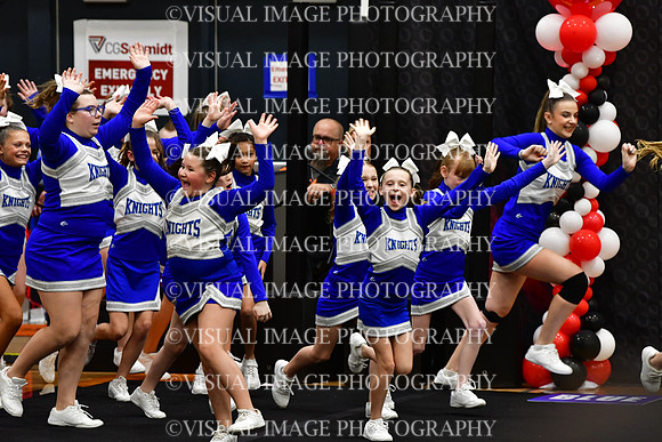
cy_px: 221
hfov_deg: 7.6
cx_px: 331
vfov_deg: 5.1
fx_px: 4966
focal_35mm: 270
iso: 4000
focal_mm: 180
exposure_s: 1/500
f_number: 3.5
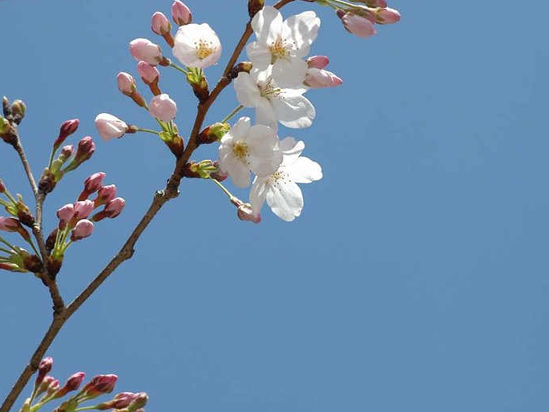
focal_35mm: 194
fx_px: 3077
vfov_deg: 7.7
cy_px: 163
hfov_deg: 10.2
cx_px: 234
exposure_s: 1/350
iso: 200
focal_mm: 90
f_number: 8
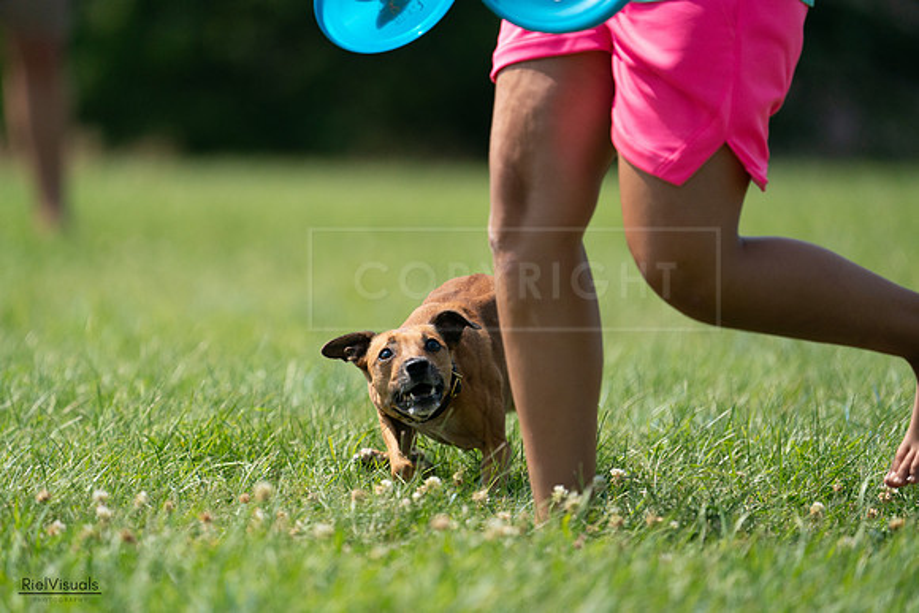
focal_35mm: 600
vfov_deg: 2.3
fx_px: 15320
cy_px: 306
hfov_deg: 3.4
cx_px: 460
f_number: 6.3
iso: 1250
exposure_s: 1/4000
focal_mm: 600
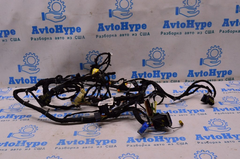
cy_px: 80
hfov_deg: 48.0
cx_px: 120
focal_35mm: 40
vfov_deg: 33.0
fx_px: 270
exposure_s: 1/160
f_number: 8
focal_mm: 27
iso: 1600
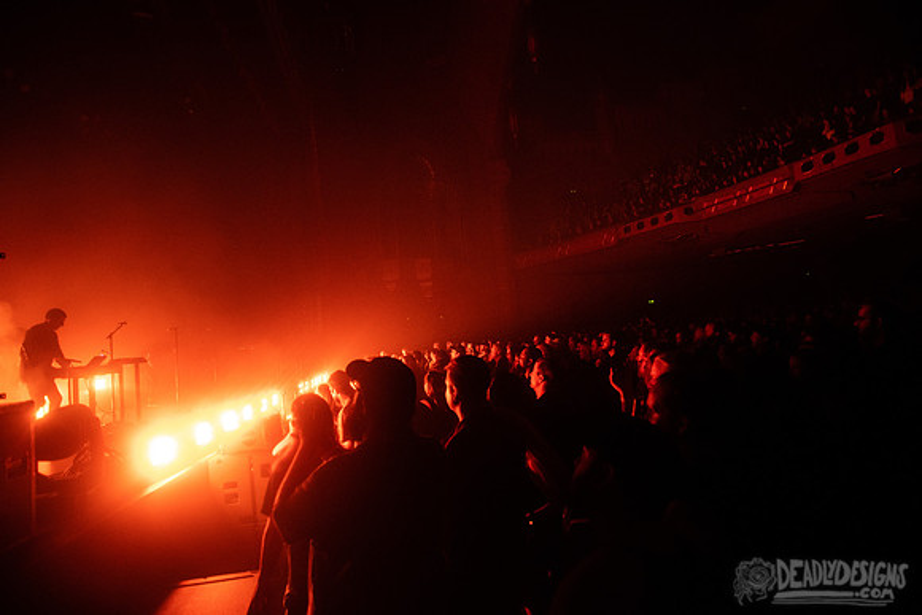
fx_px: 538
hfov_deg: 81.1
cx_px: 440
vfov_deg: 59.5
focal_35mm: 21
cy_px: 294
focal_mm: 20
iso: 3200
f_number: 4
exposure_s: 1/320
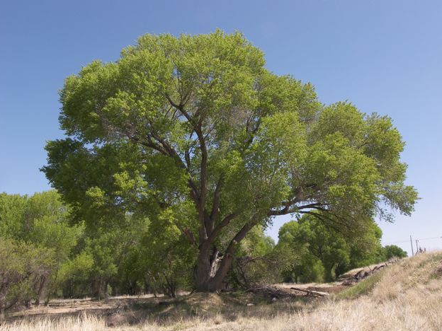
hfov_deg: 45.8
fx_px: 524
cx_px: 222
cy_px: 169
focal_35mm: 41
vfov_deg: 35.1
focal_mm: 8.4
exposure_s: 1/100
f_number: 8
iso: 50
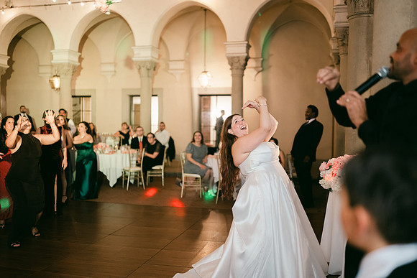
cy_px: 139
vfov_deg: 37.9
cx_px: 208
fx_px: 405
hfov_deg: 54.4
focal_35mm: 35
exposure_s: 1/125
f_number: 1.2
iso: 1250
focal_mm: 35
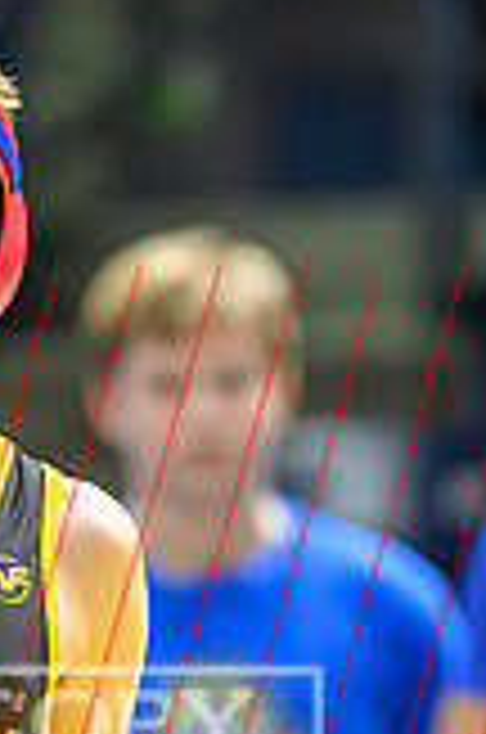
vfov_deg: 2.2
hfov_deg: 1.4
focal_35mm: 952
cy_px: 734
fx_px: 19359
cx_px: -153
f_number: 2.8
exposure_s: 1/800
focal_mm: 200
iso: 4500
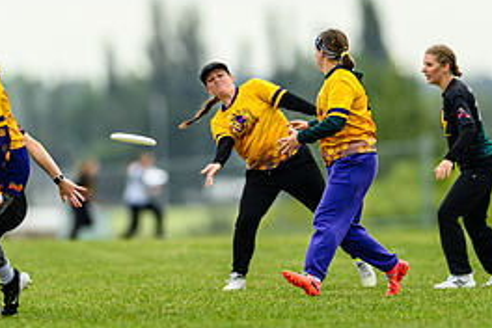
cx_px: 294
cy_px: 143
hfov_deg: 2.3
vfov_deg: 1.6
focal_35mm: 880
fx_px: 12026
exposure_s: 1/1250
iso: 320
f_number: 3.2
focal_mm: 400
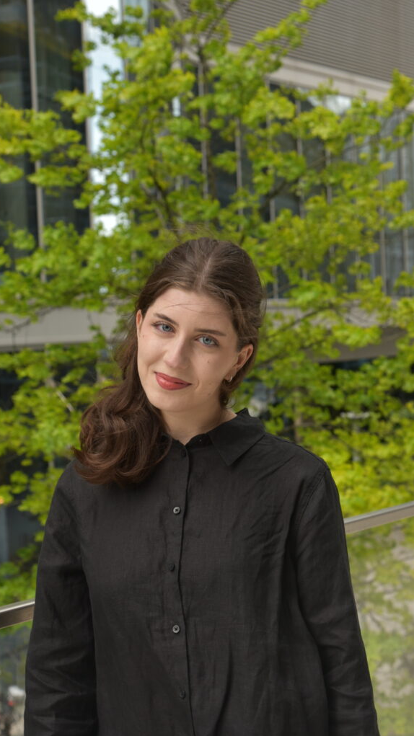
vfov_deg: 34.4
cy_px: 368
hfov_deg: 19.7
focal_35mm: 61
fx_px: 1191
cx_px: 201
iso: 400
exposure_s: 1/160
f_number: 6.3
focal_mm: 58
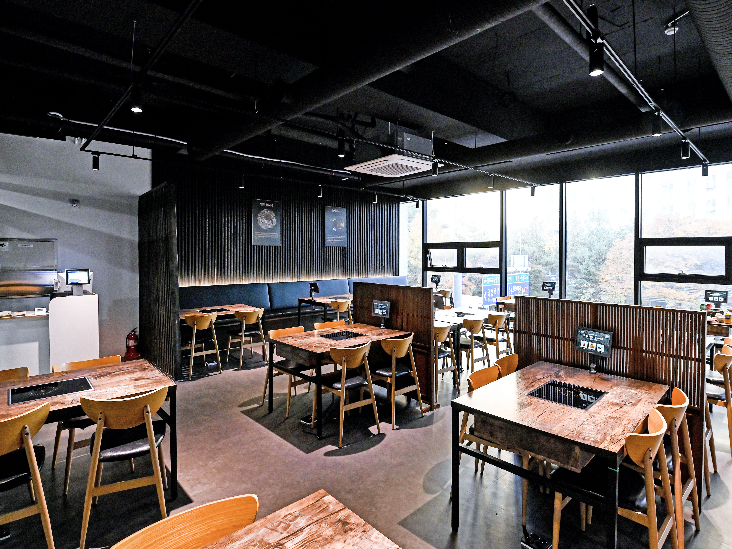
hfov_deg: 87.7
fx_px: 381
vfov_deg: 71.5
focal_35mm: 18
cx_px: 353
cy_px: 261
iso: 4000
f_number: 8
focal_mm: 15
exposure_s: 1/125
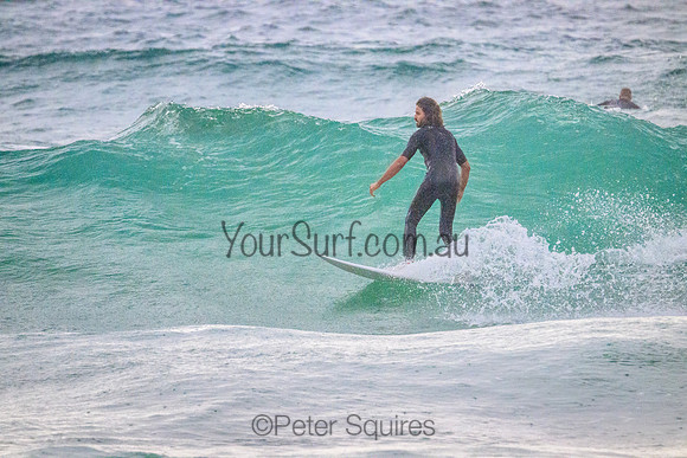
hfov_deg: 3.4
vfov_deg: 2.3
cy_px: 229
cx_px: 344
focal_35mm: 600
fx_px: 11452
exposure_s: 1/2000
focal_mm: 600
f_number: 11
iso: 18000
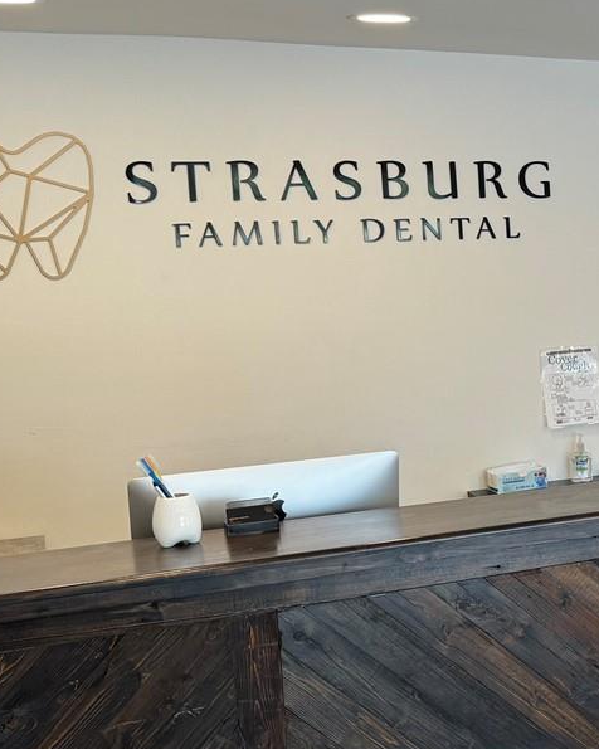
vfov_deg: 30.0
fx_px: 1396
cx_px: 828
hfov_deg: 21.4
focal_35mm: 63
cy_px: 407
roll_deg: +0.5
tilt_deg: -8.5
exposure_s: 1/120
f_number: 1.78
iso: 80
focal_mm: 6.76
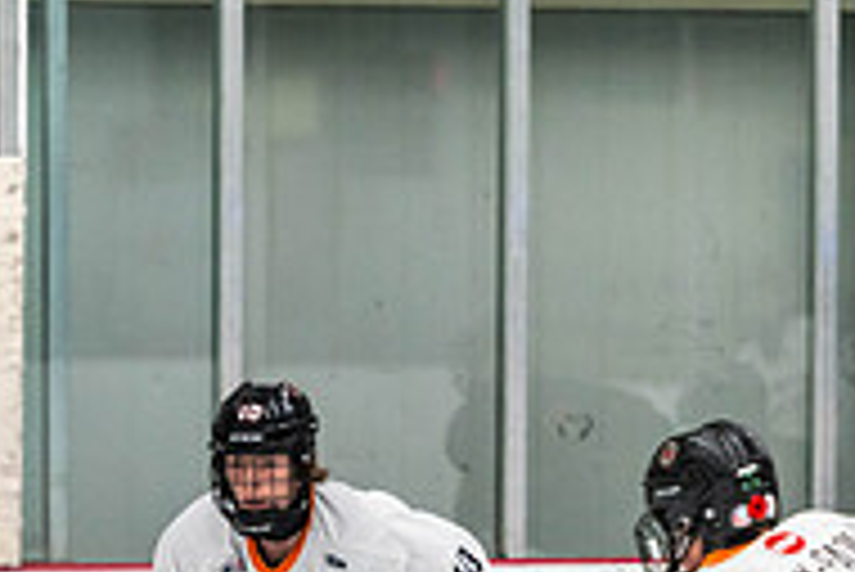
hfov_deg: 3.5
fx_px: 13904
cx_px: 122
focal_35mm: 585
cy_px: 741
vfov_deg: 2.4
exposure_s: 1/640
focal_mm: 185
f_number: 2.8
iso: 1600
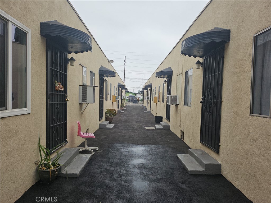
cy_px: 102
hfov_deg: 71.6
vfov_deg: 56.8
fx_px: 188
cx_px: 136
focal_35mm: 24
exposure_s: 1/1839
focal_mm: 5
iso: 50
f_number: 1.8
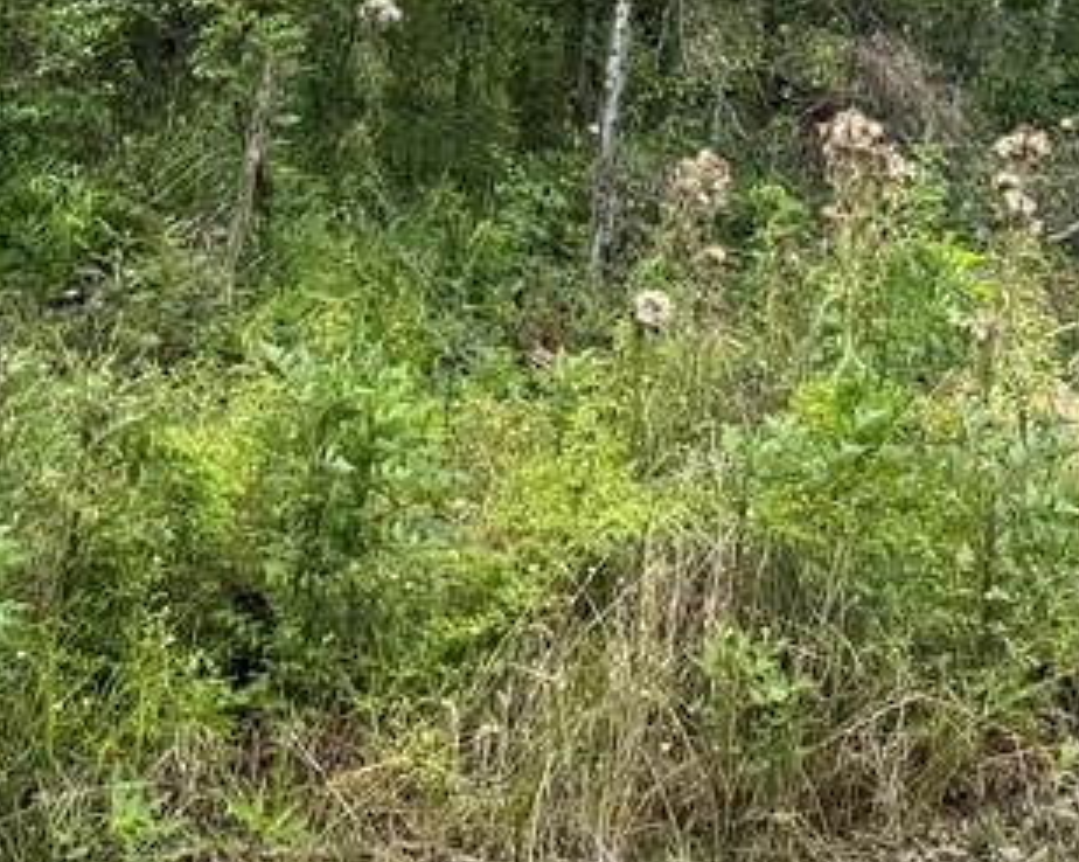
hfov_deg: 24.5
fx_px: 2489
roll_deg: +0.9
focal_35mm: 78
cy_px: -371
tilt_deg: +0.3
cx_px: 554
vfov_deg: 17.9
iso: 80
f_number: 1.78
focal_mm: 6.86
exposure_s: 1/792
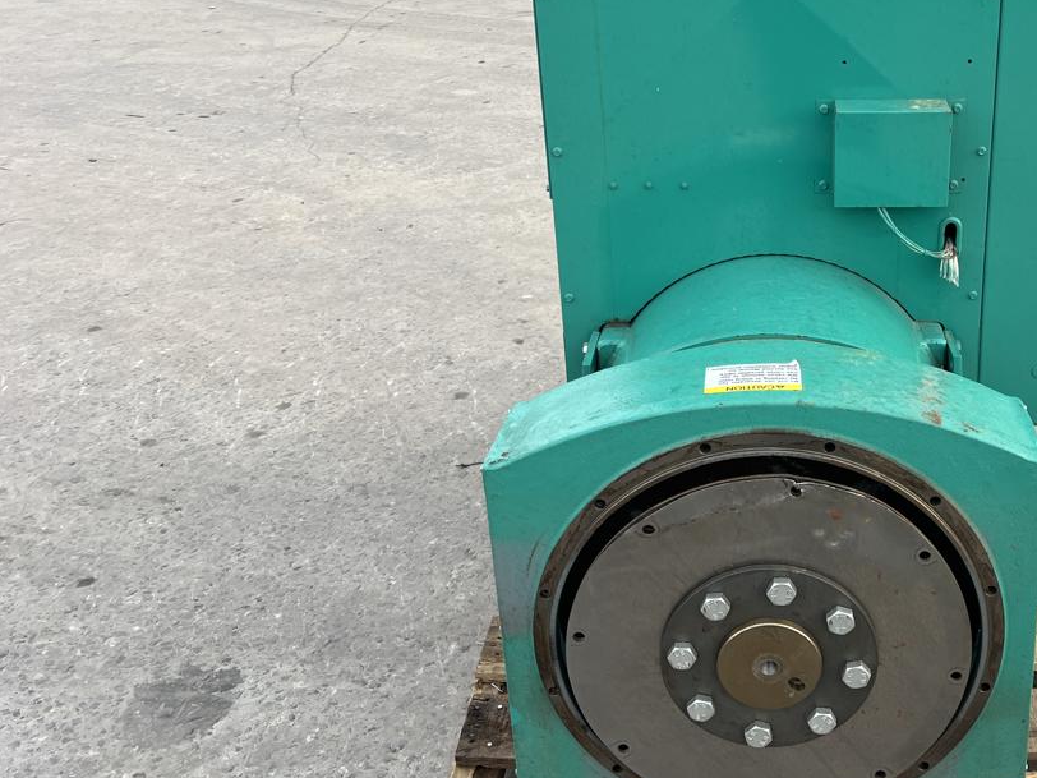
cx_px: 815
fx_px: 1228
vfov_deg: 34.9
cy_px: 278
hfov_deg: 43.8
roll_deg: +1.8
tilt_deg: -26.6
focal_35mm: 41
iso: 40
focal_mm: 5.7
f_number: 1.5
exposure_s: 1/221
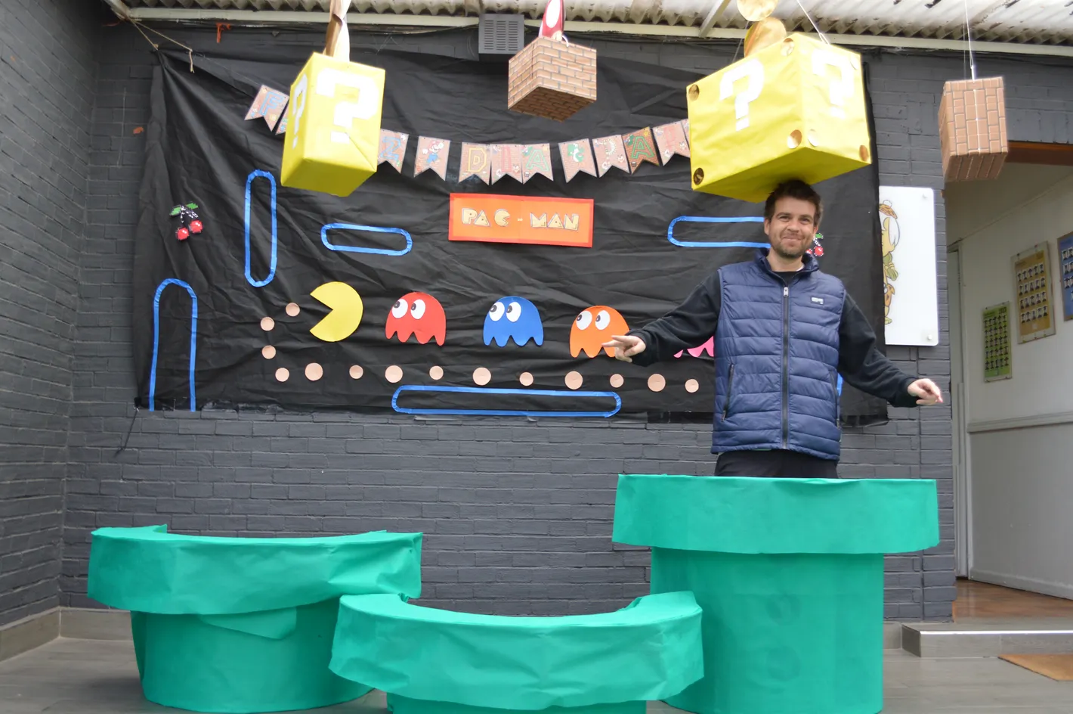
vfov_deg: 39.9
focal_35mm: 33
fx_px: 983
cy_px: 357
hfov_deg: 57.3
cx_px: 536
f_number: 4.5
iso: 400
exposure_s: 1/80
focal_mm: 22
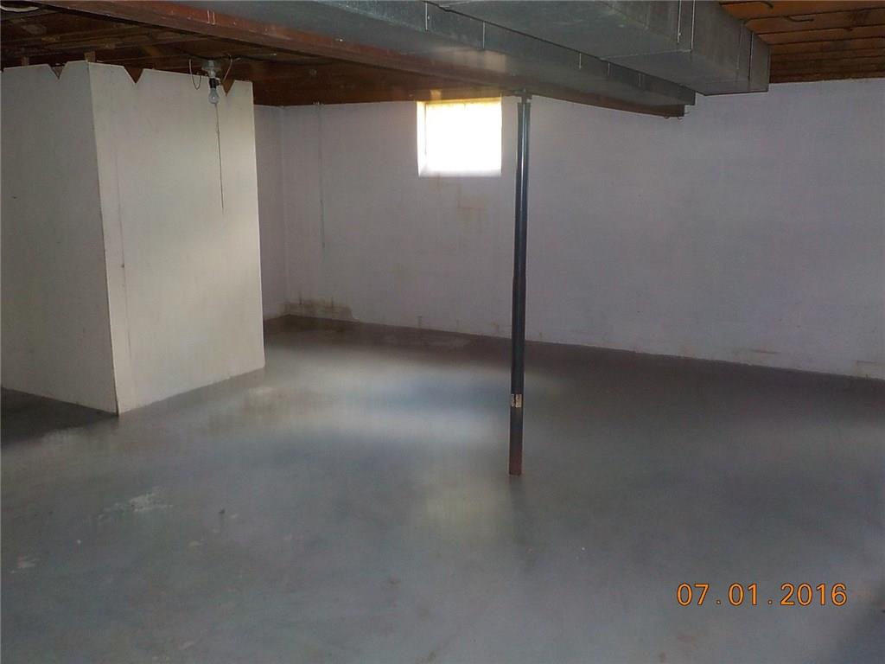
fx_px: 767
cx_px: 442
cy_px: 332
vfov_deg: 46.8
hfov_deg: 60.0
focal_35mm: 30
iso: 200
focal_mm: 4.1
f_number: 3.3
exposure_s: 1/30
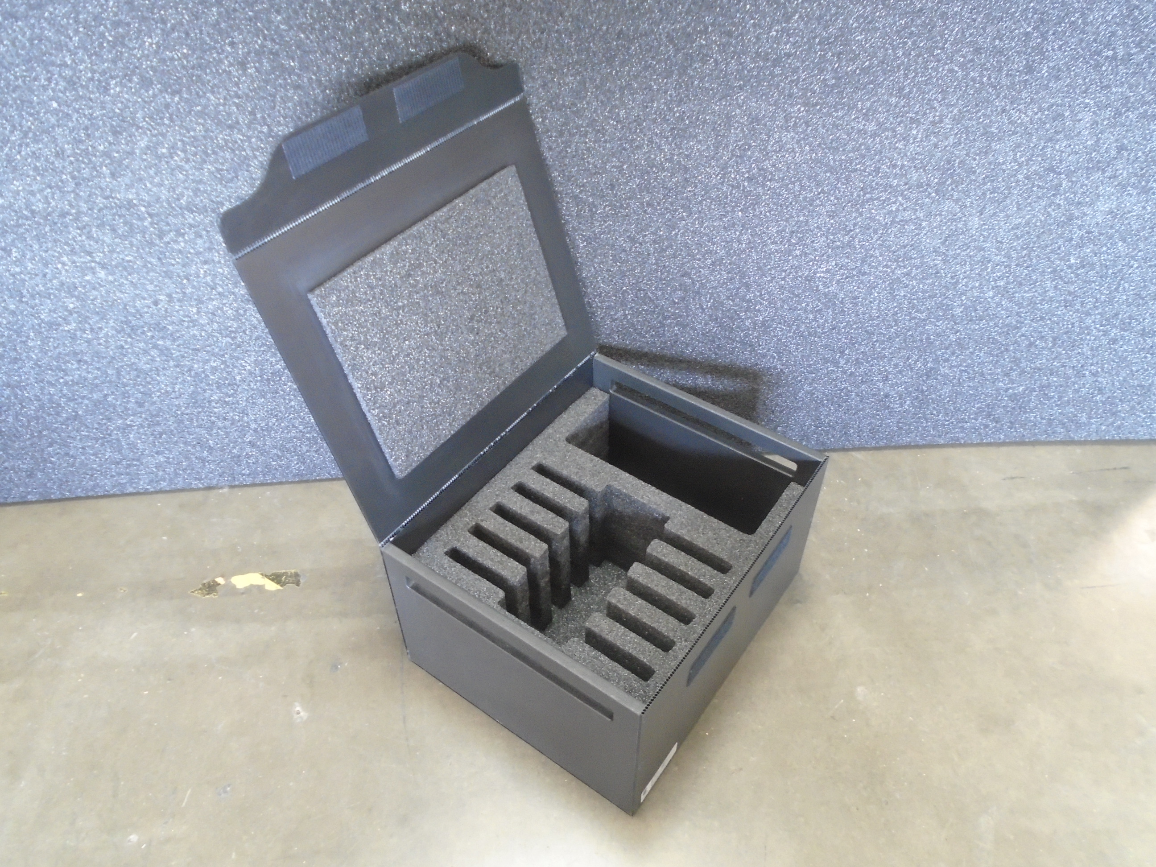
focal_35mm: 26
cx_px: 578
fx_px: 868
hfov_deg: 67.3
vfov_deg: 53.1
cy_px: 434
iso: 400
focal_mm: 4.6
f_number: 3.2
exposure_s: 1/8
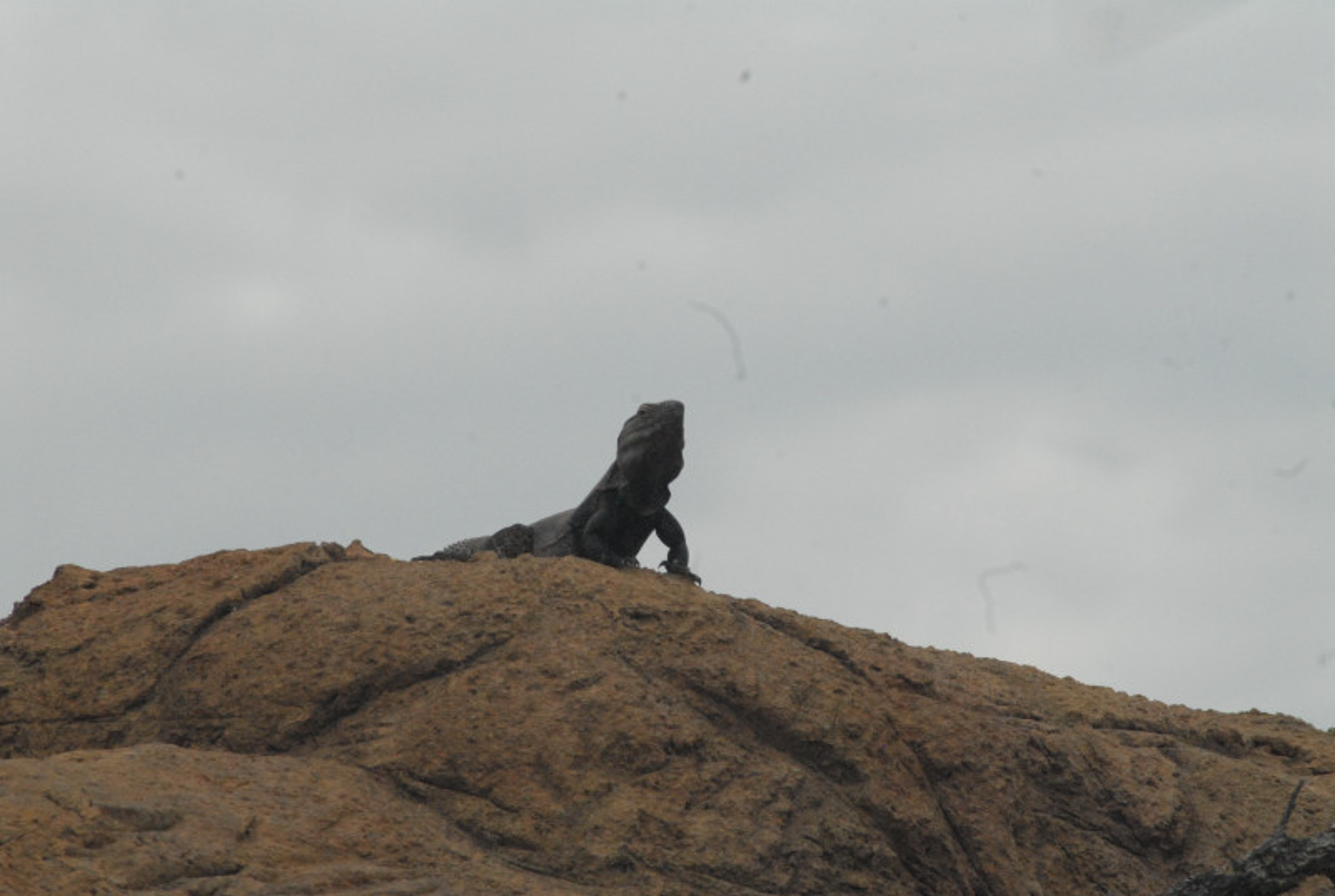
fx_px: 16722
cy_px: 448
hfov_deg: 4.6
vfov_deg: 3.1
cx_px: 668
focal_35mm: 450
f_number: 18
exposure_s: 1/1250
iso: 1600
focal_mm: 300
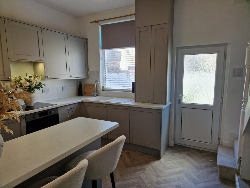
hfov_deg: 73.9
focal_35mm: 23
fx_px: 166
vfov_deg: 58.9
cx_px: 125
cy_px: 94
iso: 50
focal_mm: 5.4
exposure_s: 1/100
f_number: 1.8
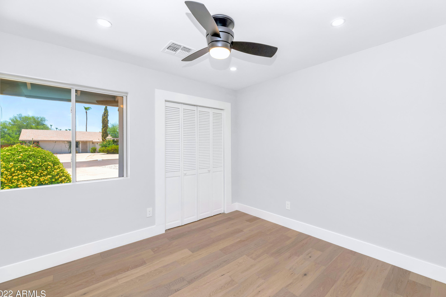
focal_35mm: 15
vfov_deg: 77.3
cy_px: 149
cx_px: 231
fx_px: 186
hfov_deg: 100.3
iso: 160
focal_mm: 14
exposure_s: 1/125
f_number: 7.1
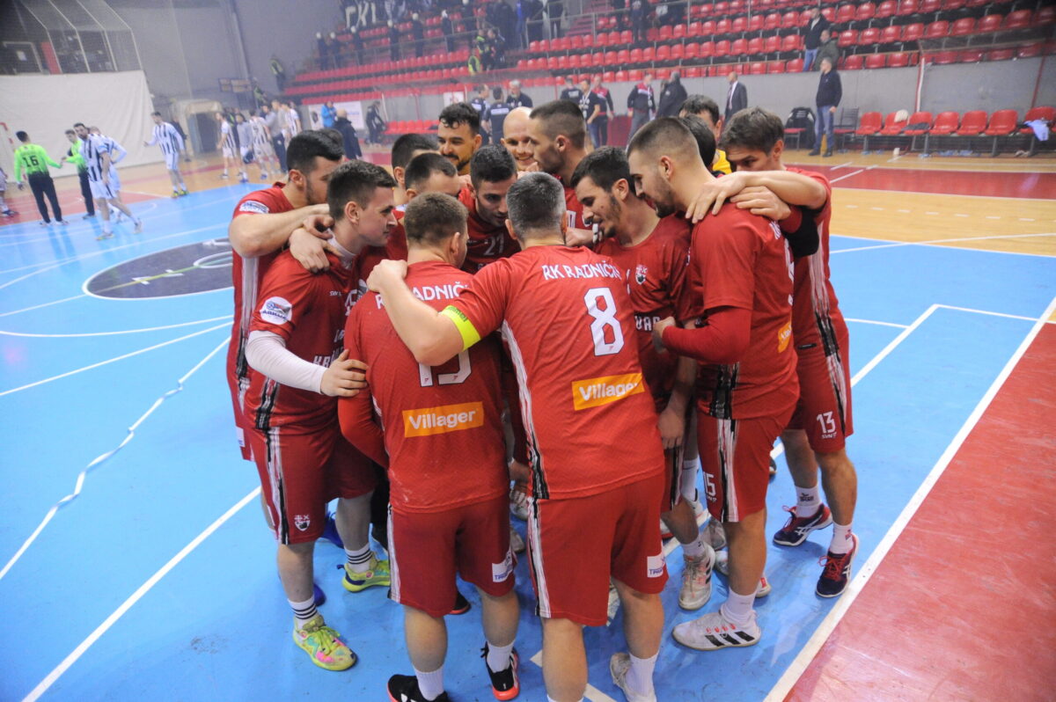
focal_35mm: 24
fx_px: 703
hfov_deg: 73.8
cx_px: 528
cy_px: 351
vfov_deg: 53.1
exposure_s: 1/400
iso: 3200
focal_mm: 24
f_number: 3.5
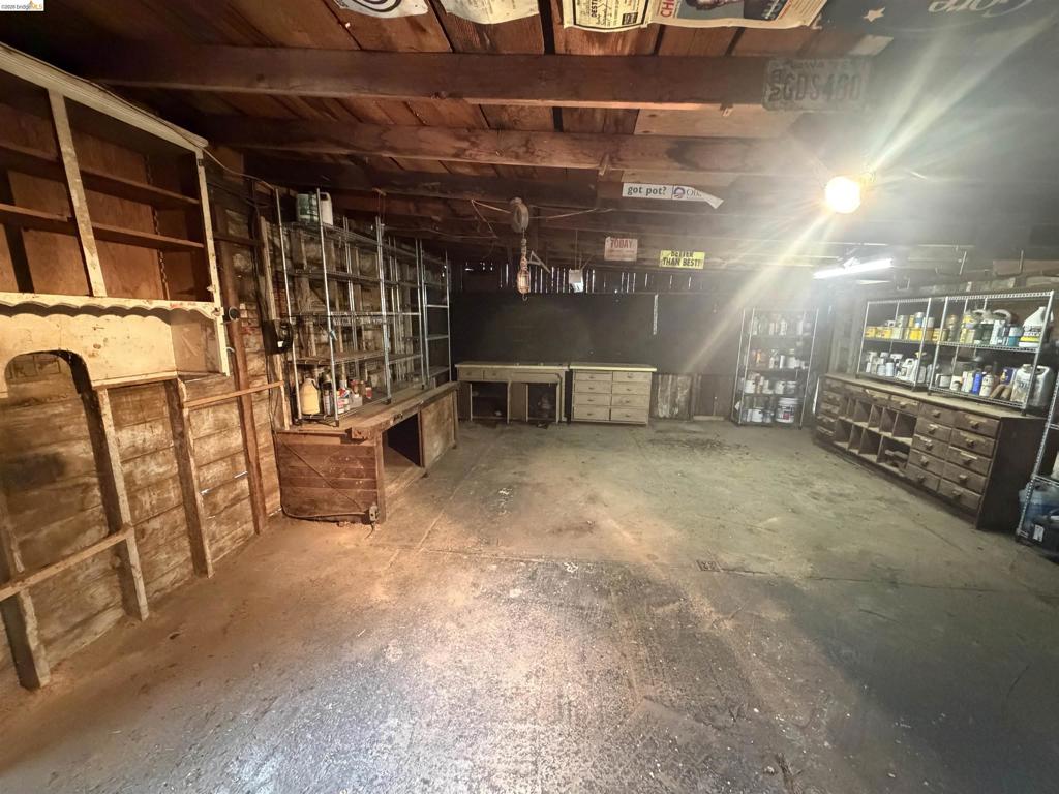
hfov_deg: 102.1
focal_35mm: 14
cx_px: 530
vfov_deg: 85.7
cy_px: 397
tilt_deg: -10.9
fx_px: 428
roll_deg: +0.0
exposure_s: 1/60
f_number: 2.2
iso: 1250
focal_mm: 2.22
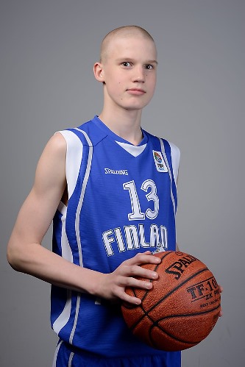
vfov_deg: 39.6
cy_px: 184
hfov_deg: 27.0
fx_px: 510
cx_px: 122
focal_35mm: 50
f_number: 11
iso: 100
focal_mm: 50
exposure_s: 1/60
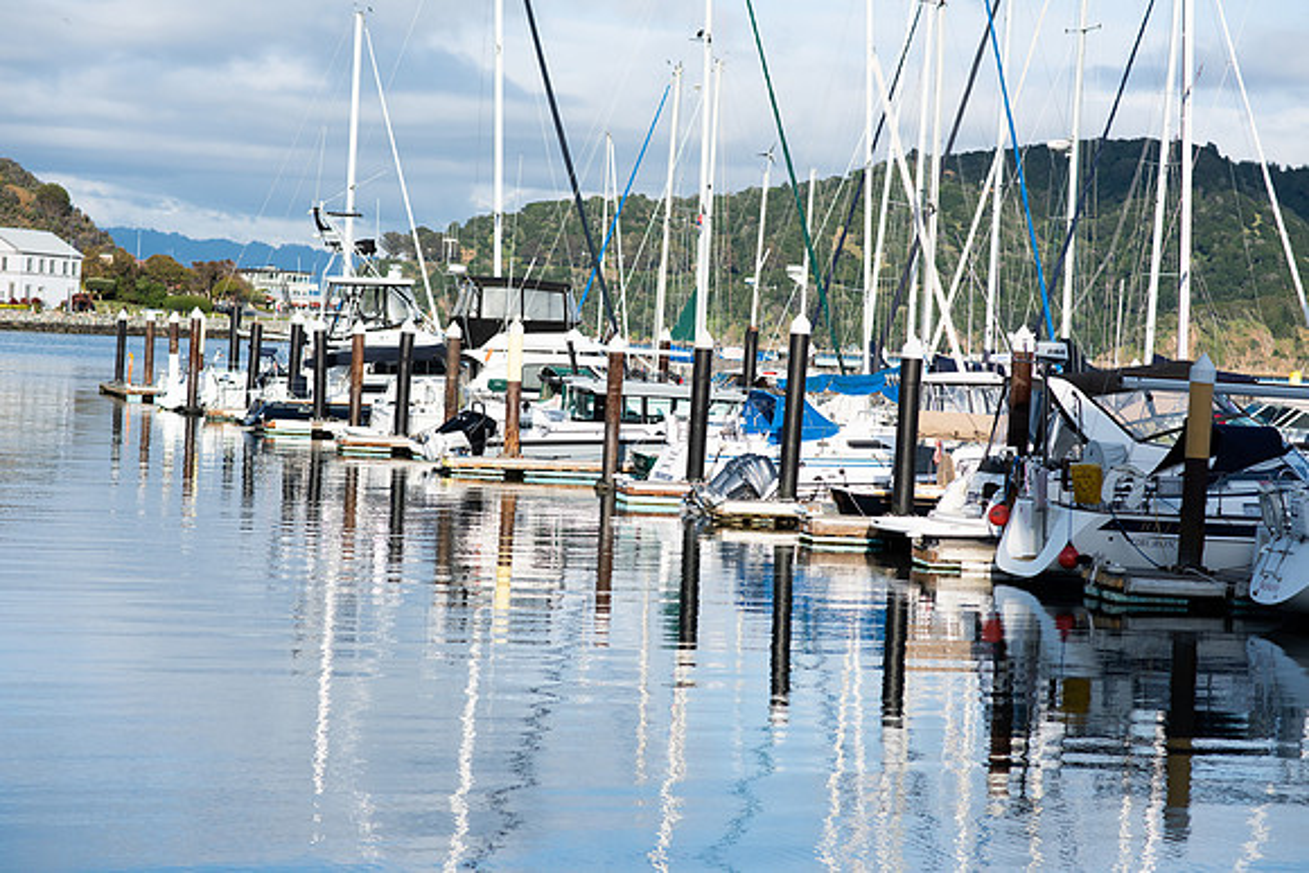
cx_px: 654
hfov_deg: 23.9
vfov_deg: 16.1
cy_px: 436
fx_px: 3091
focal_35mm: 85
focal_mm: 85
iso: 500
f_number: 4
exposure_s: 1/5000
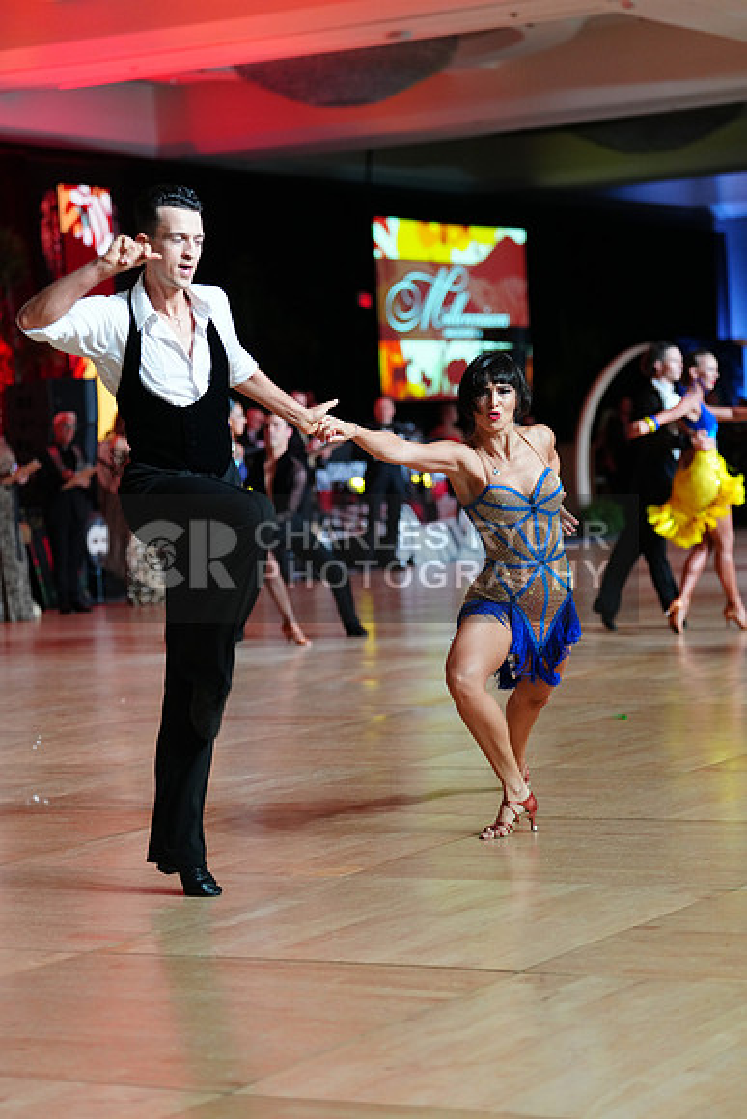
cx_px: 374
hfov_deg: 15.5
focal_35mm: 88
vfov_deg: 23.1
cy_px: 560
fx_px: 2737
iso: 2000
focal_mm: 88
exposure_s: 1/320
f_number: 2.8
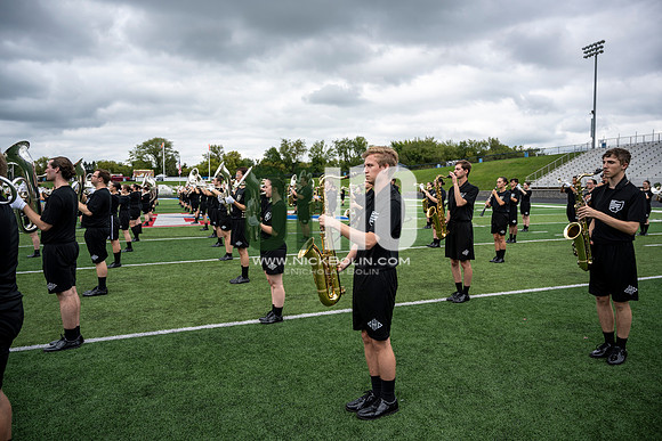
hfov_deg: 73.7
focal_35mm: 24
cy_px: 220
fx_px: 441
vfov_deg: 53.2
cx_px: 331
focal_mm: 24
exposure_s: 1/800
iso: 100
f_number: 4
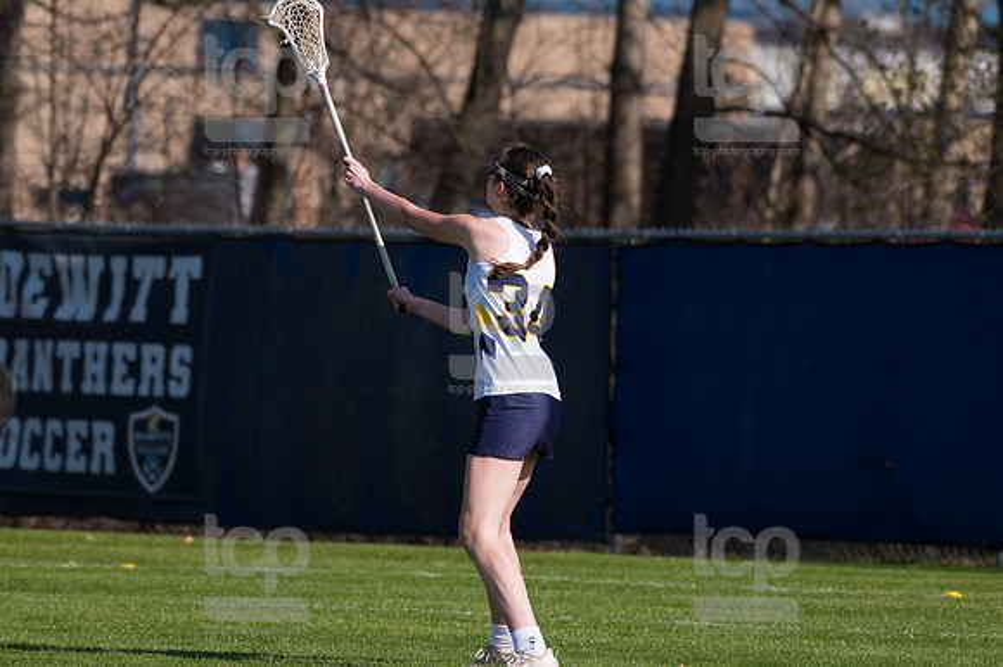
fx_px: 12112
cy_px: 334
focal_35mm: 435
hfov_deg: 4.7
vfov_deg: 3.2
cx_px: 502
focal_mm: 290
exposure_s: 1/2000
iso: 320
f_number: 5.6
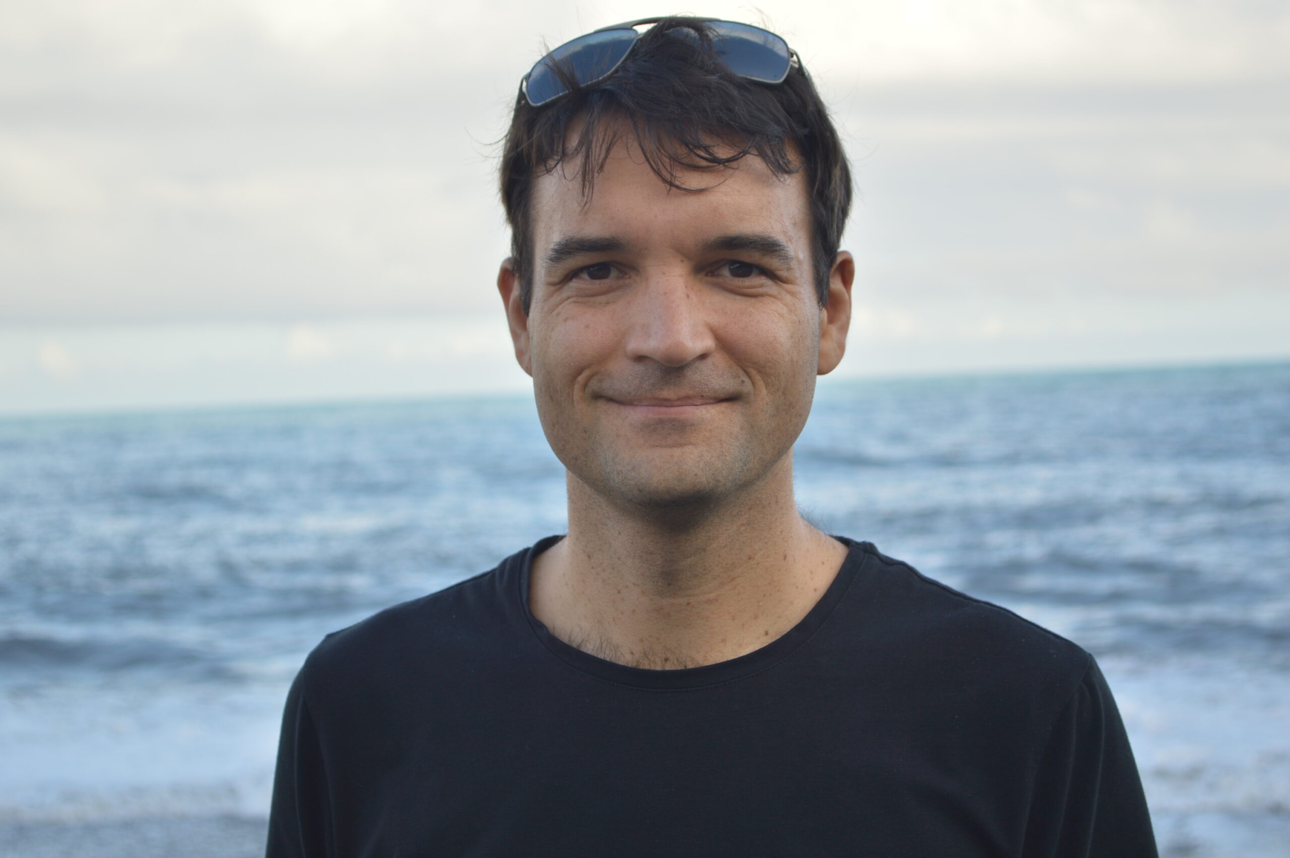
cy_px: 429
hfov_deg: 26.0
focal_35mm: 78
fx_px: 2792
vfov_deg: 17.5
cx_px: 645
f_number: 5.6
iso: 100
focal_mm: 52
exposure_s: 1/125
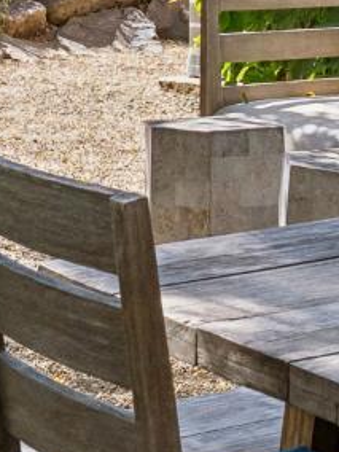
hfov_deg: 7.6
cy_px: -288
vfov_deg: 9.8
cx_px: 388
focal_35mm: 193
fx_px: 2520
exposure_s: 1/125
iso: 640
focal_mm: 38
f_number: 11
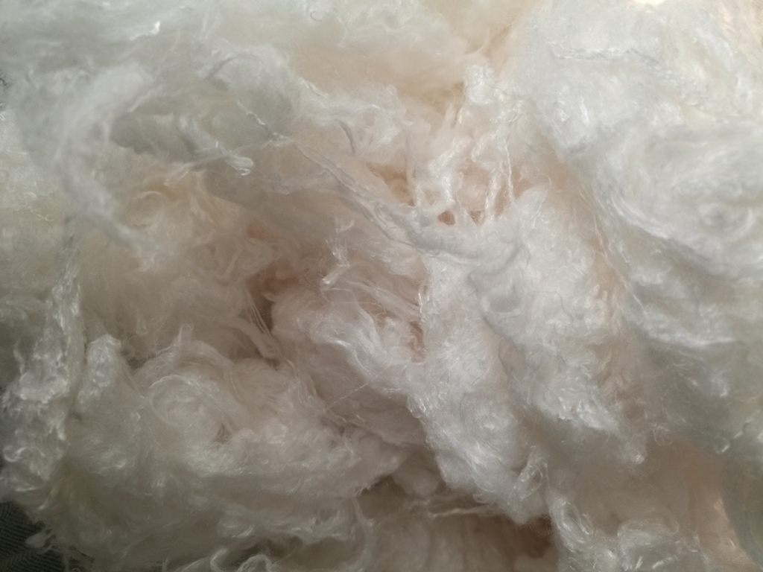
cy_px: 286
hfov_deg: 65.3
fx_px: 595
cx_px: 382
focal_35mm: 27
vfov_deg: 51.4
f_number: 2
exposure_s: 1/120
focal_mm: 4.04
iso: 50
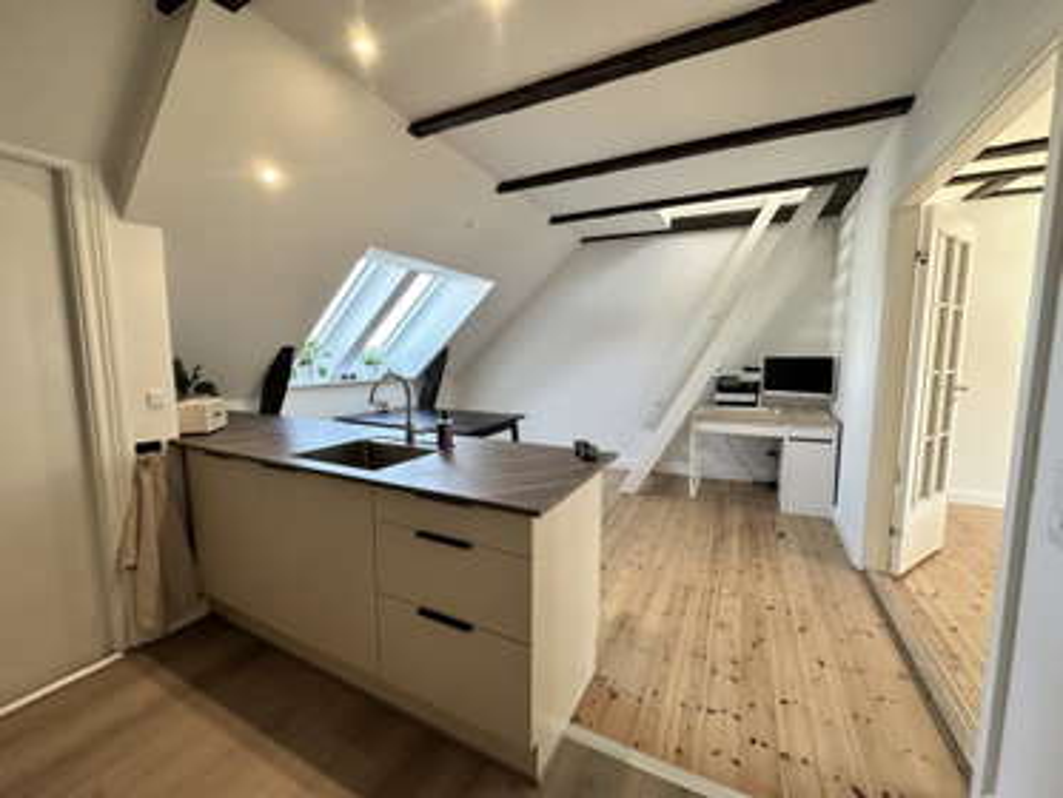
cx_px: 532
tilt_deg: -5.6
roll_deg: +0.0
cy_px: 399
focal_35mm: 14
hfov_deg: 102.0
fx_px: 430
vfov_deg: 85.7
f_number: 2.2
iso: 160
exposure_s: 1/99
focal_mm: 2.22
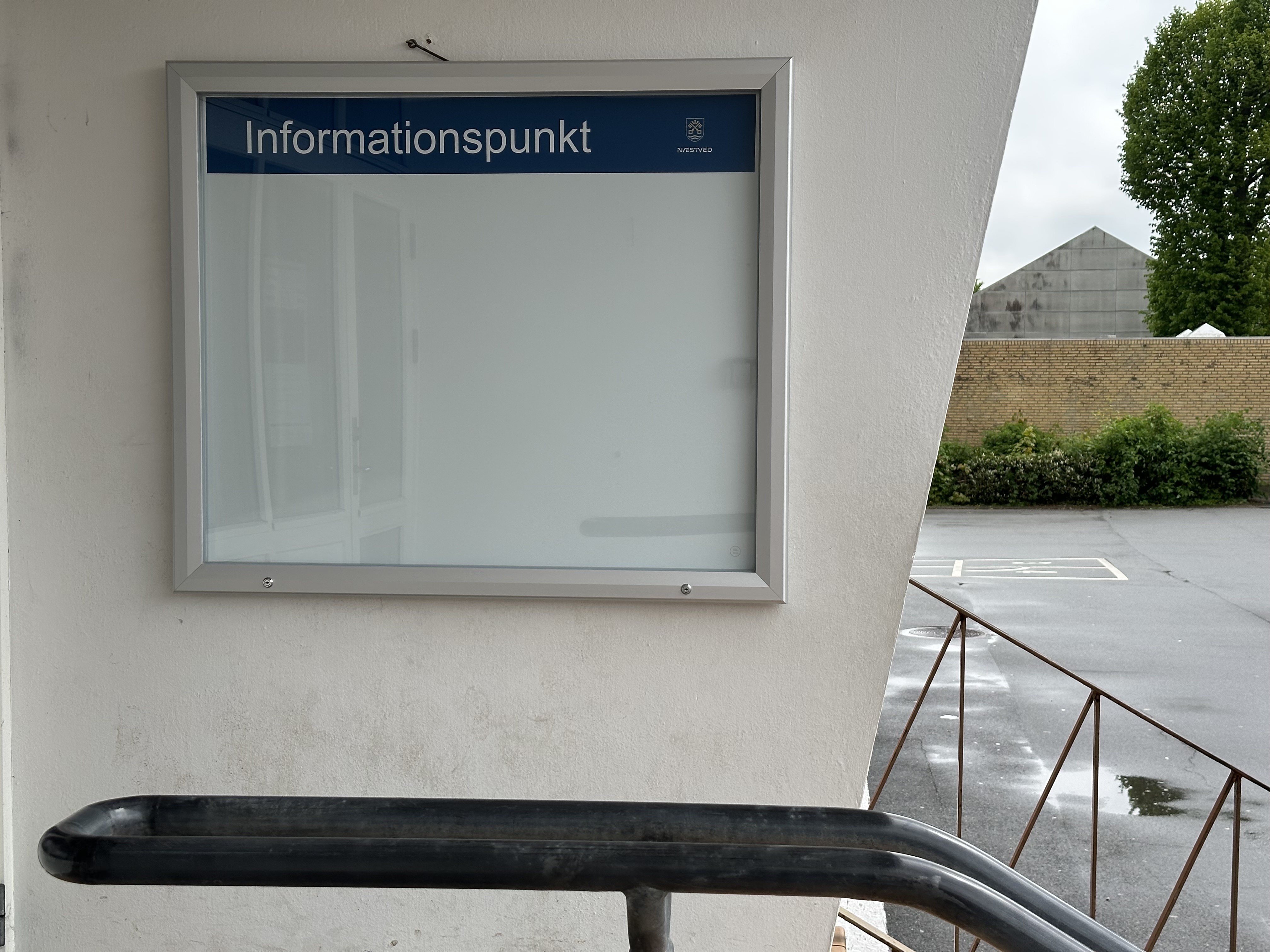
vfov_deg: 30.3
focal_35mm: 48
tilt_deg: -2.7
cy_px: 476
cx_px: 635
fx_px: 1761
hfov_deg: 39.7
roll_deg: +0.2
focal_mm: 6.86
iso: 64
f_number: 1.78
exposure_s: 1/2976
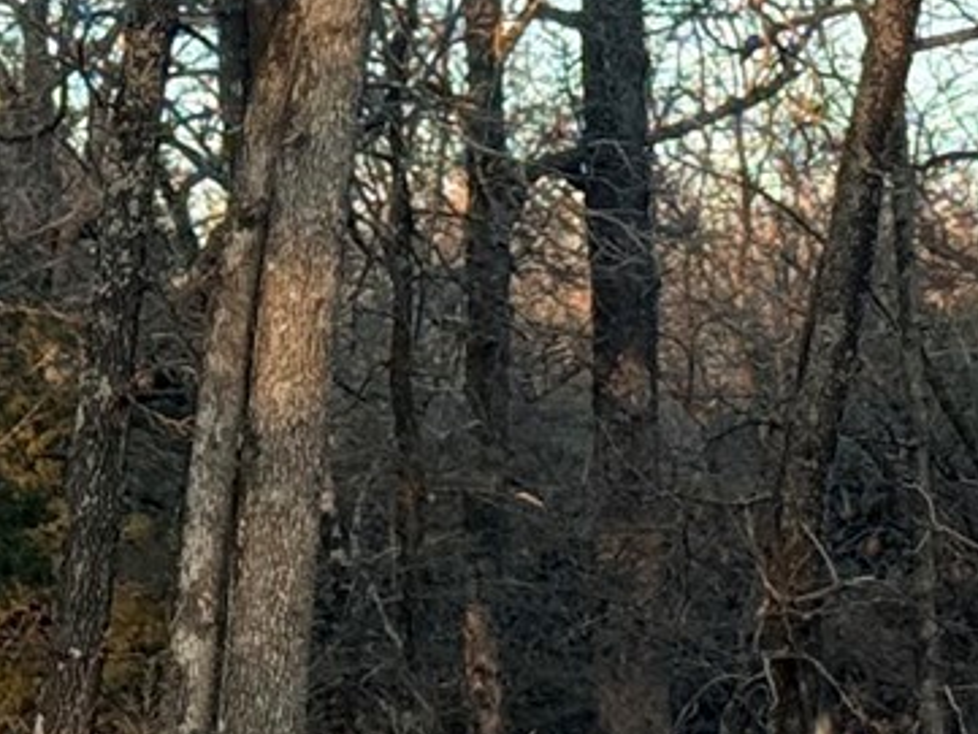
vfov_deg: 5.8
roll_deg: +1.5
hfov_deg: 7.7
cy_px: 35
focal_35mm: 255
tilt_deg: +6.6
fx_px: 7207
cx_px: 1252
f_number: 1.78
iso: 64
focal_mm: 6.76
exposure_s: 1/348
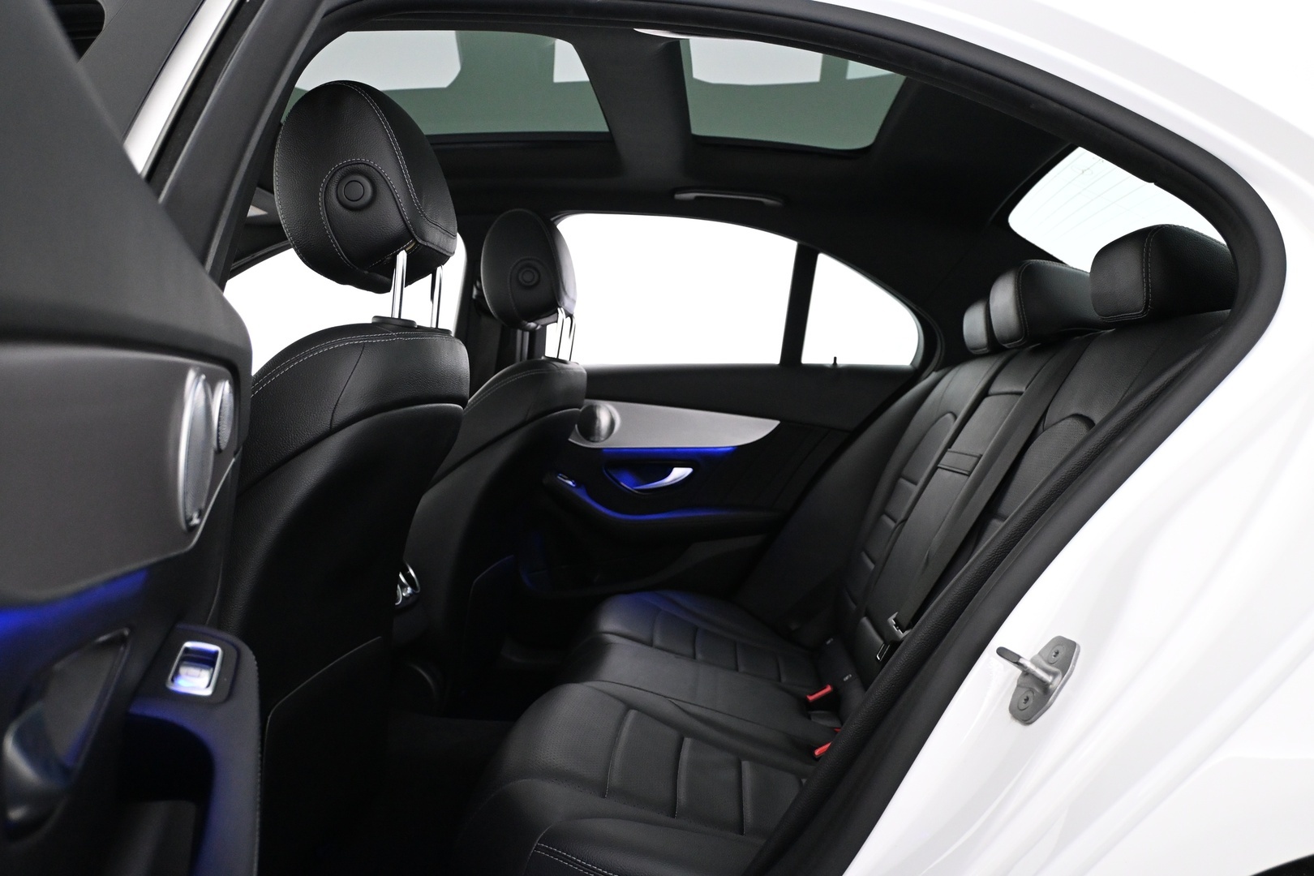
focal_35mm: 29
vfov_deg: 44.6
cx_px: 657
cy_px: 438
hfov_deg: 63.2
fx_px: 1068
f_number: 3.8
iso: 3200
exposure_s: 1/60
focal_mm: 19.5
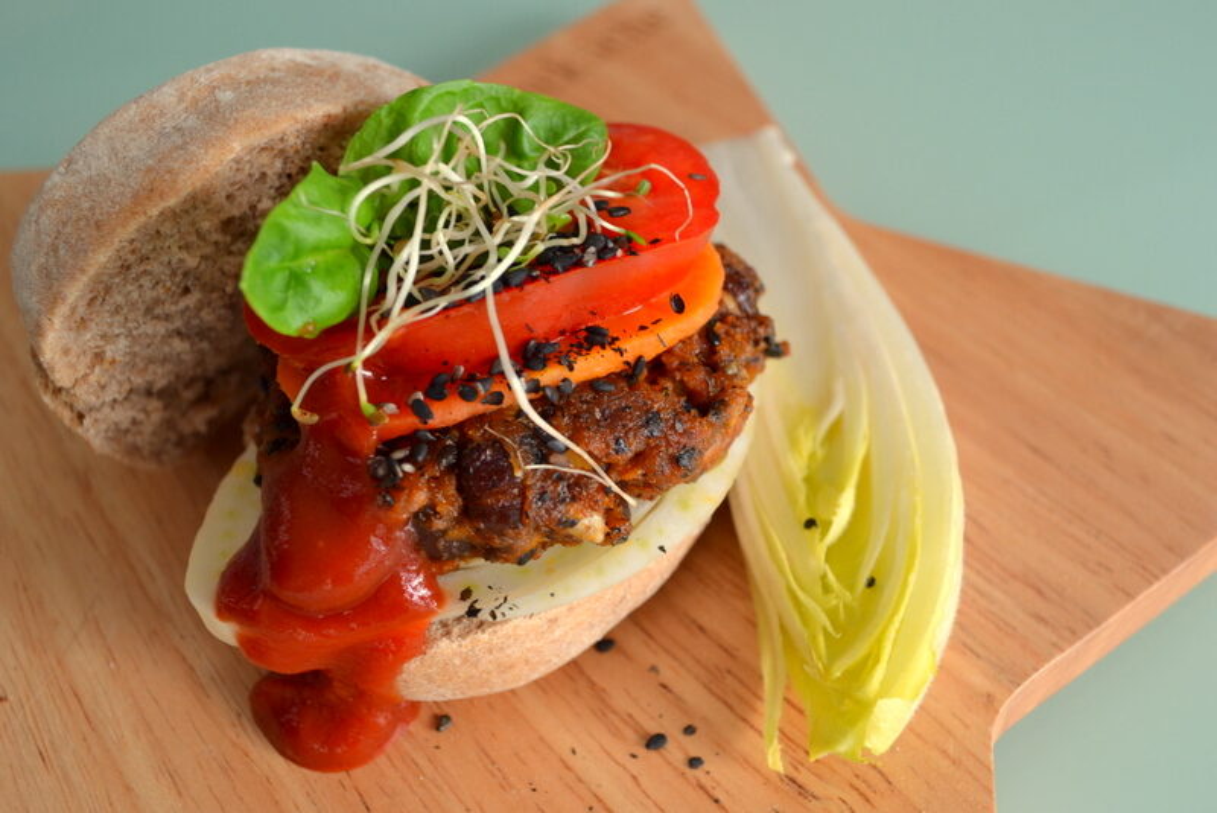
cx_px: 608
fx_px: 1217
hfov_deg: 53.1
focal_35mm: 36
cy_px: 406
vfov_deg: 36.9
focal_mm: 24
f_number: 5
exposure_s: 1/100
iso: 400
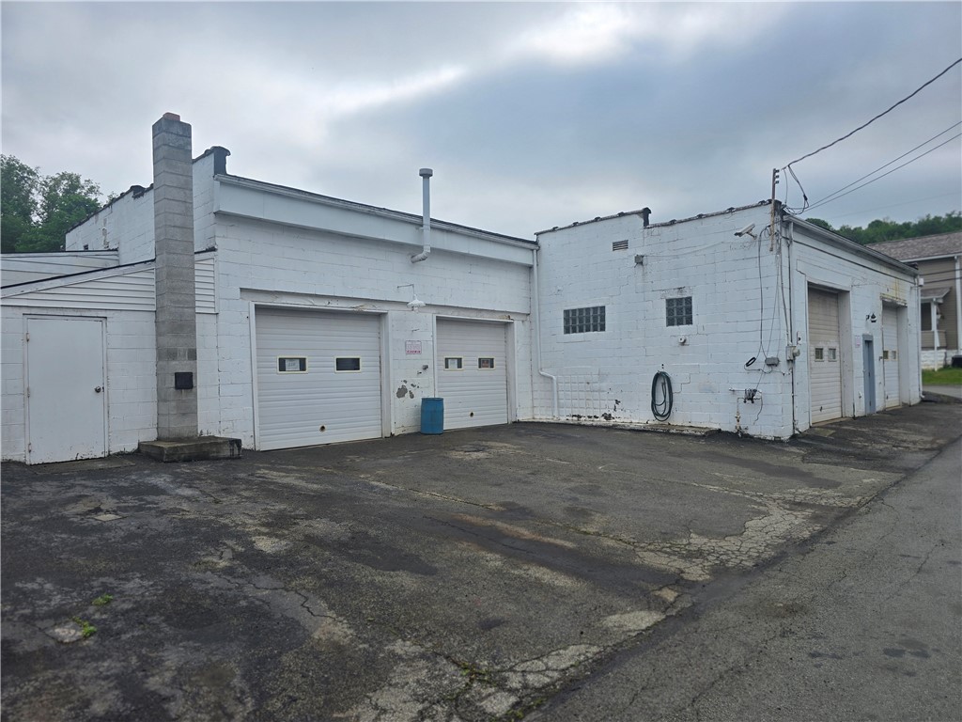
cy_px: 361
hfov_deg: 73.9
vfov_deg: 58.9
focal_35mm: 23
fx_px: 639
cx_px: 481
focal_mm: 6.3
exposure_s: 1/612
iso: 12
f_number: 1.7
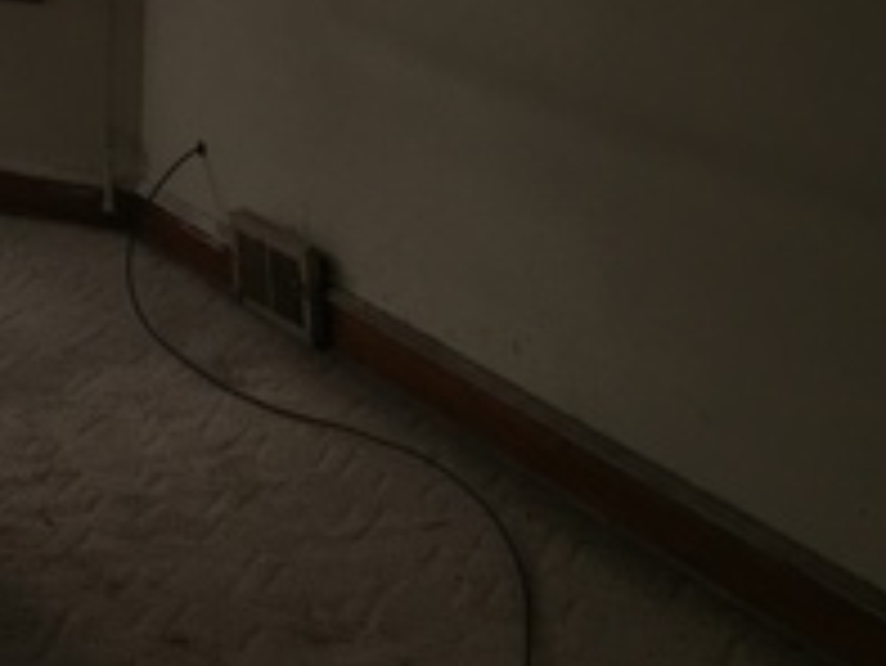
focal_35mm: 94
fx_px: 2407
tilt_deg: -9.1
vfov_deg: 15.3
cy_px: -104
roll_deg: +0.1
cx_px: -477
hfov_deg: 18.3
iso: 32
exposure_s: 1/88
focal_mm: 4.15
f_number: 2.2
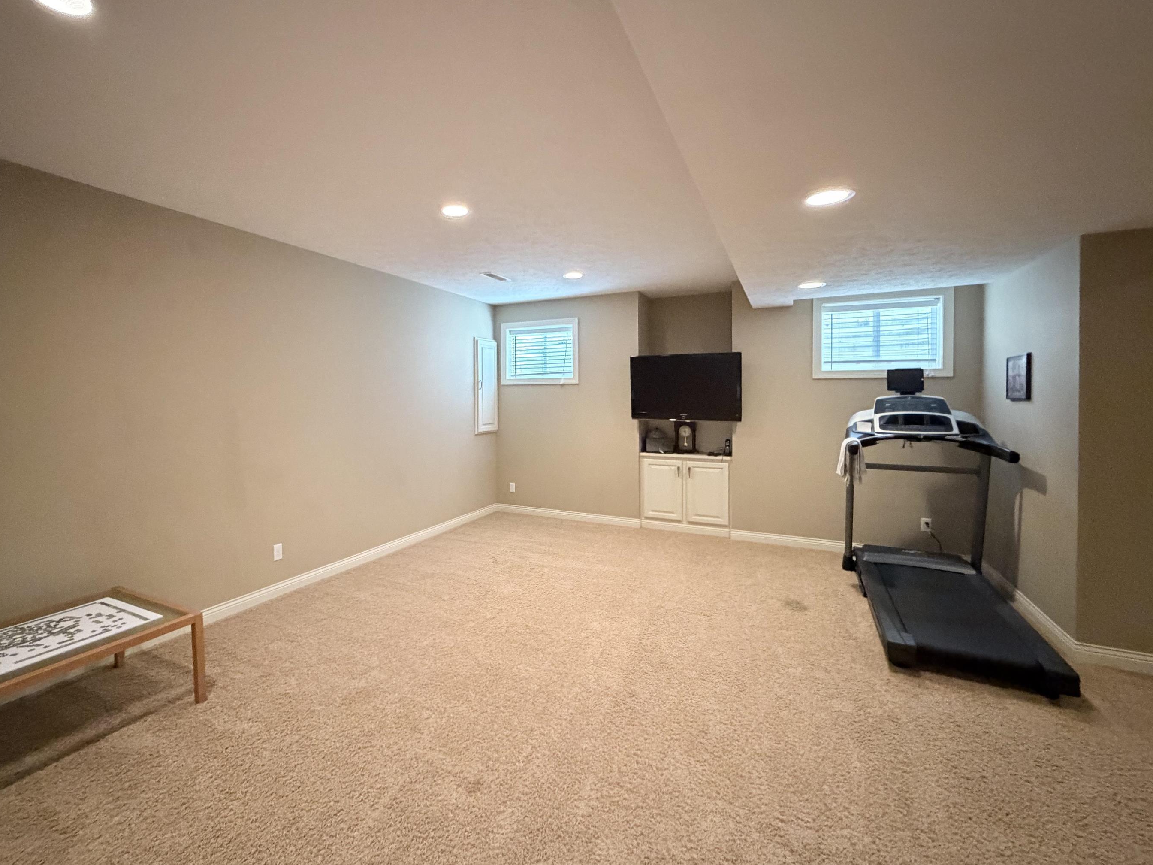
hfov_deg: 94.0
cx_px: 503
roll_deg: +1.4
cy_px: 403
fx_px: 533
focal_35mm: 16
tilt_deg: -0.7
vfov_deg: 78.0
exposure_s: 1/40
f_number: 2.2
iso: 1000
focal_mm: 2.22
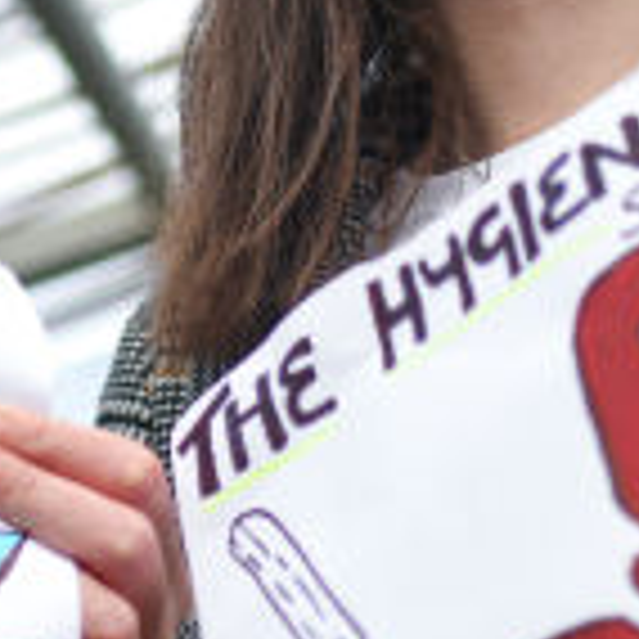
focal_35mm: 123
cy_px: 646
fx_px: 2569
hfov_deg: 14.2
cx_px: 216
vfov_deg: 14.0
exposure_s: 1/1000
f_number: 1.8
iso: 64
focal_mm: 20
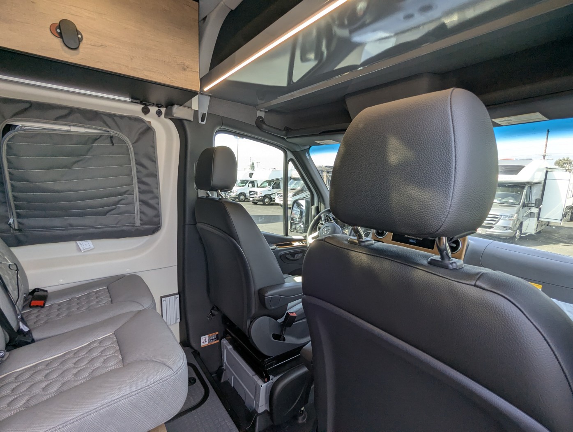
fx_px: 265
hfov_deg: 94.4
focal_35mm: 16
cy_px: 216
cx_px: 286
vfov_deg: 78.2
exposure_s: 1/242
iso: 49
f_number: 2.2
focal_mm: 2.35
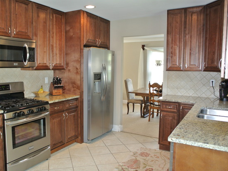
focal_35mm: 30
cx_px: 100
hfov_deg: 59.7
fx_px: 198
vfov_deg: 46.8
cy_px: 88
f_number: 2.8
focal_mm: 10
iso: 320
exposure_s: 1/60
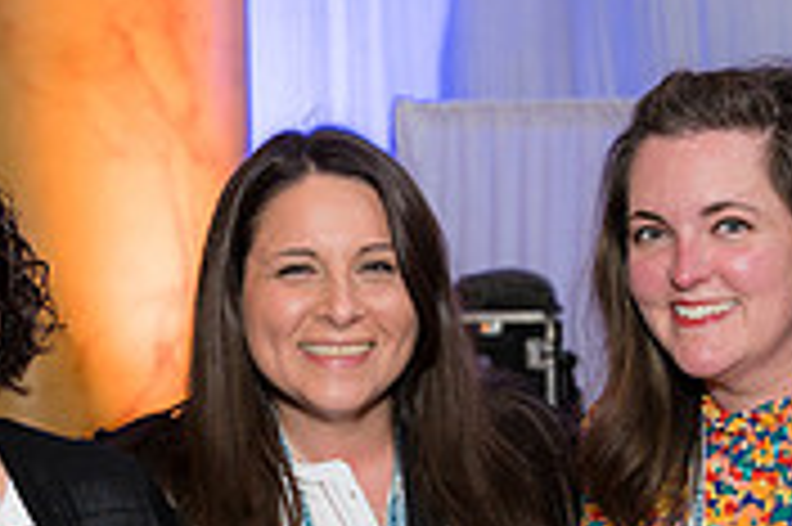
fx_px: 2681
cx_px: 216
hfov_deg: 16.7
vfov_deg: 11.1
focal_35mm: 122
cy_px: 557
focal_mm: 35
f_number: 4
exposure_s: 1/100
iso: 800
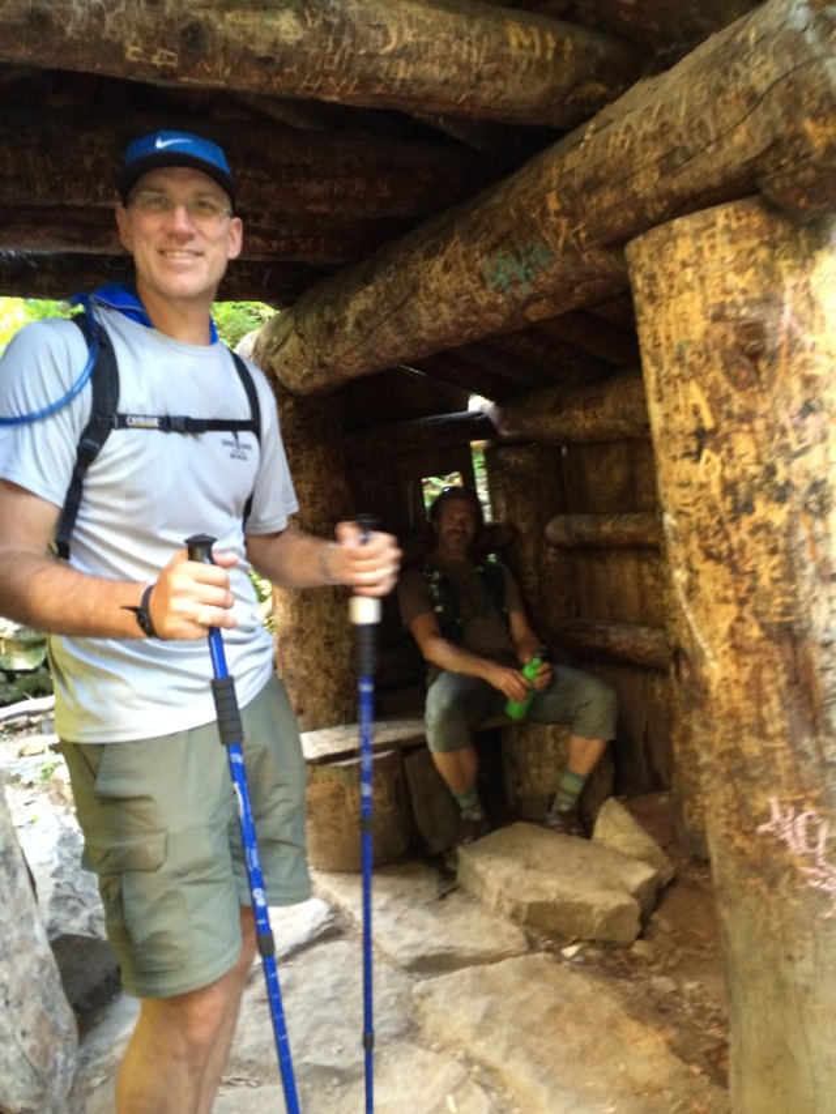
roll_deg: +1.9
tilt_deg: -5.2
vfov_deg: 61.7
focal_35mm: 29
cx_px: 418
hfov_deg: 48.2
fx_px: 934
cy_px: 557
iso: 250
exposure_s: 1/20
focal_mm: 4.15
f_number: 2.2
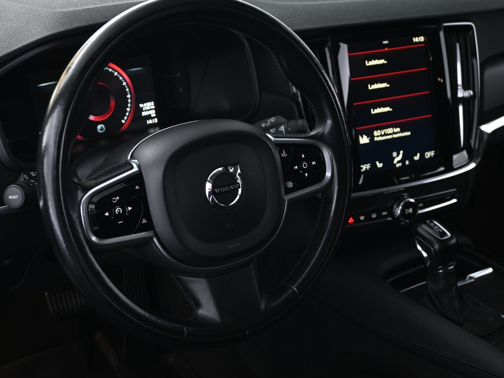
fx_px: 714
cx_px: 220
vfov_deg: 29.7
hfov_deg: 38.8
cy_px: 190
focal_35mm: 49
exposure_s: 1/8
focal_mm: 30
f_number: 4.8
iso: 1600
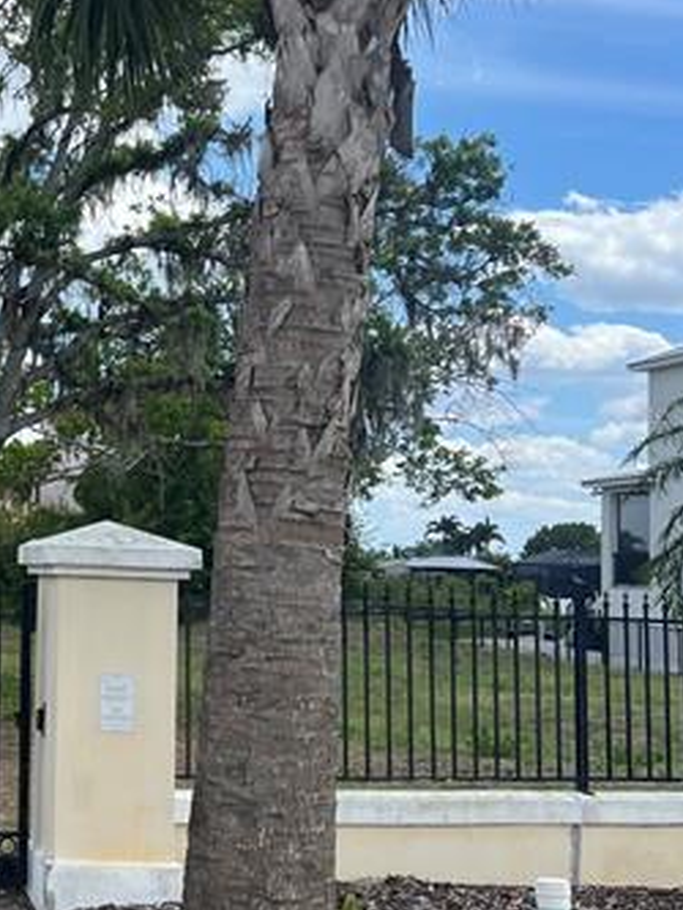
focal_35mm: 60
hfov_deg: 23.2
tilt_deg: +4.3
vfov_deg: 32.2
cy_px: 413
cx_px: -30
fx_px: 1577
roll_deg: -3.3
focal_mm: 5.7
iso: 50
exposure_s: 1/3165
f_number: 1.5
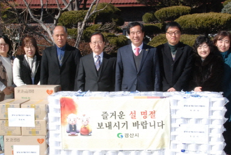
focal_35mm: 65
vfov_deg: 20.9
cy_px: 95
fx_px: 418
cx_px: 117
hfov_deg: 30.9
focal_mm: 32
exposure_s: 1/200
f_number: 25
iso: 1000
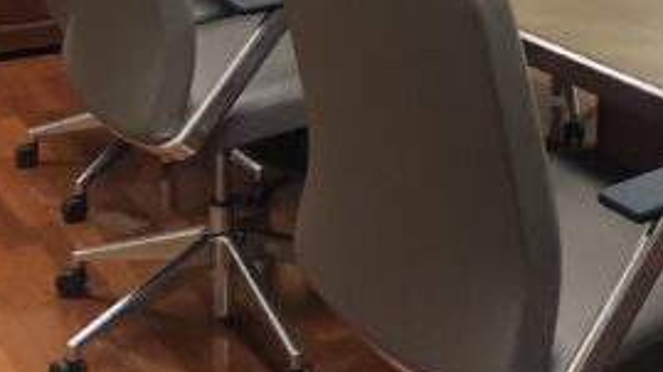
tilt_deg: -10.1
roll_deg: -0.7
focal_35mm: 87
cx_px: 599
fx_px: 1529
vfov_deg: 13.2
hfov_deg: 23.8
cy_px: -168
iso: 40
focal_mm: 3.99
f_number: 1.8
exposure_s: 1/30
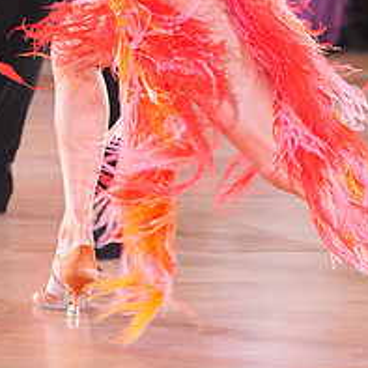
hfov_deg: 6.0
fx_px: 3500
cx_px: 111
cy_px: -101
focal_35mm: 291
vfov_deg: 6.0
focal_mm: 116
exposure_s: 1/250
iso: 5000
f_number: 4.5
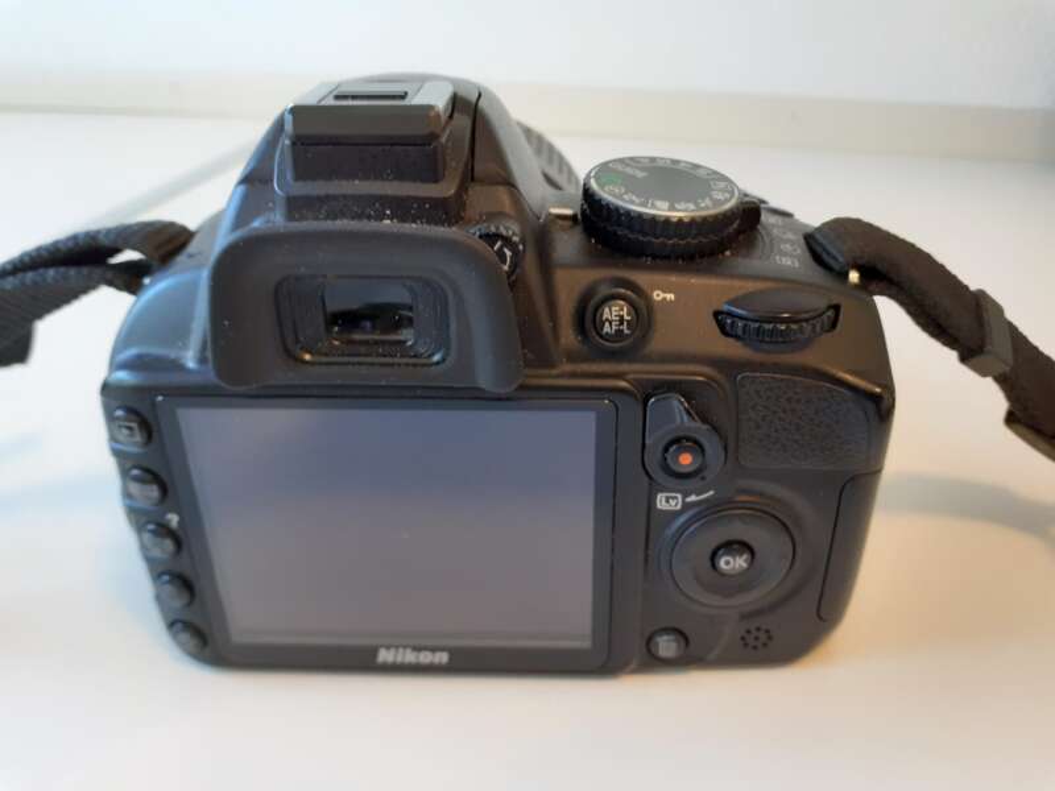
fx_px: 823
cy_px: 396
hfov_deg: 65.3
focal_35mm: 27
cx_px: 528
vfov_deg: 51.4
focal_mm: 3.6
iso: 200
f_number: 1.9
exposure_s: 1/50
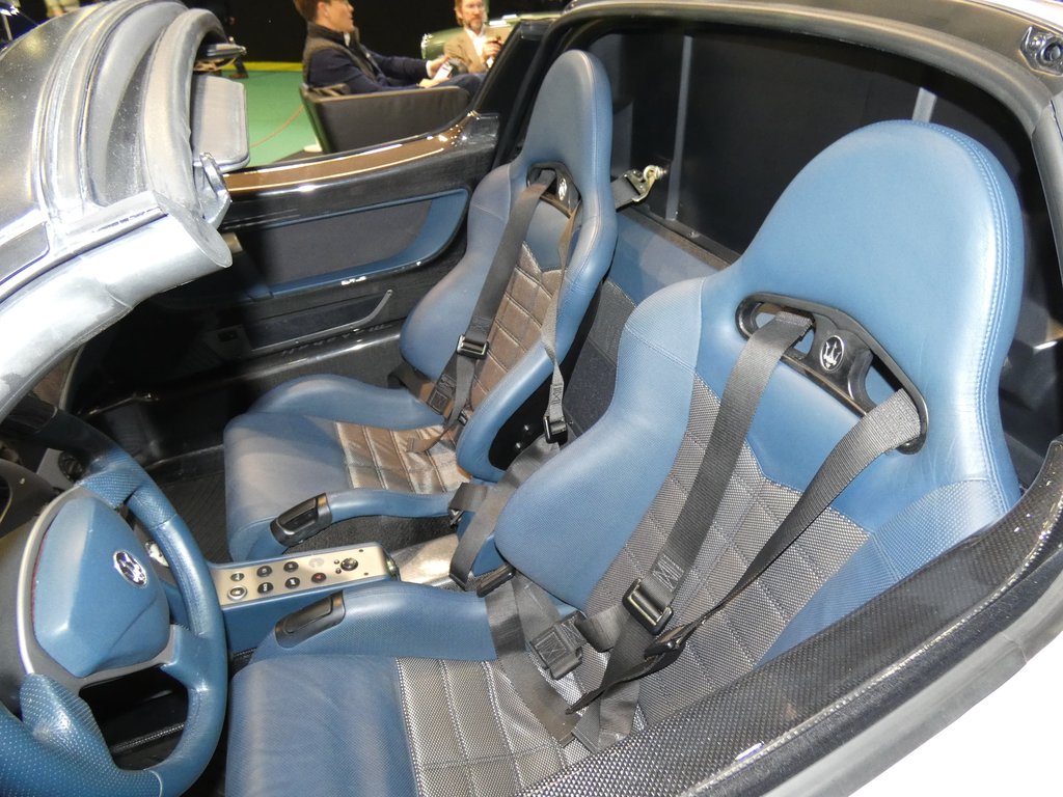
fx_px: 614
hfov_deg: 81.7
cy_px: 398
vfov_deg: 66.0
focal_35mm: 20
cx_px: 532
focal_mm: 3.6
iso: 500
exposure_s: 1/60
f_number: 2.8
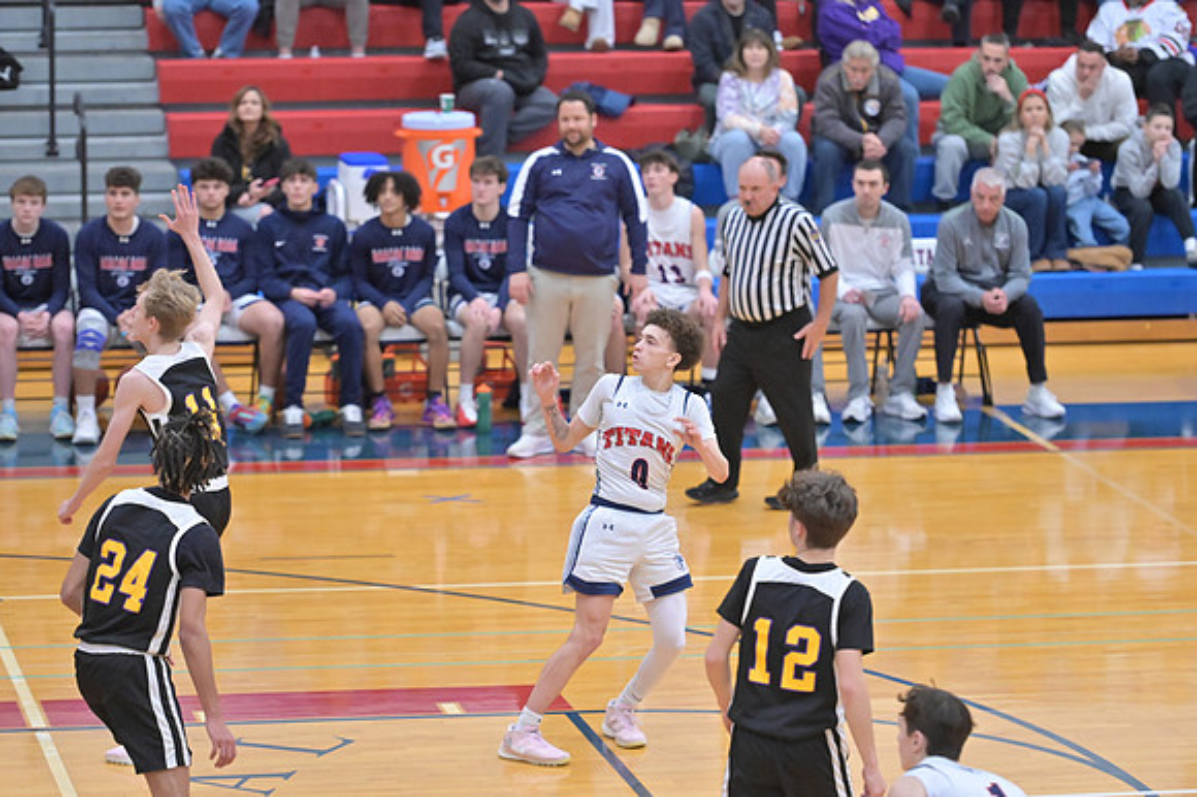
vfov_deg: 8.1
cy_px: 398
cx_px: 598
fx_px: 5649
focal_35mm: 170
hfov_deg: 12.1
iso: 6400
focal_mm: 170
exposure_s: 1/800
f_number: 4
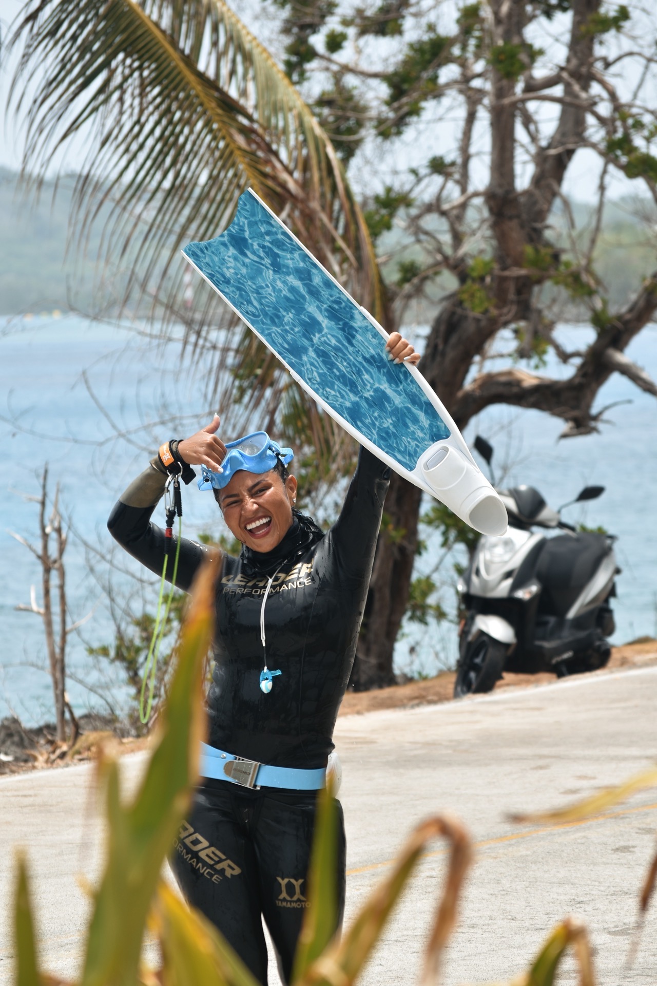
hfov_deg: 6.8
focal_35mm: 202
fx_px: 5543
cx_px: 328
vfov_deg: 10.2
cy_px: 493
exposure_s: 1/250
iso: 110
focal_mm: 135
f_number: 8
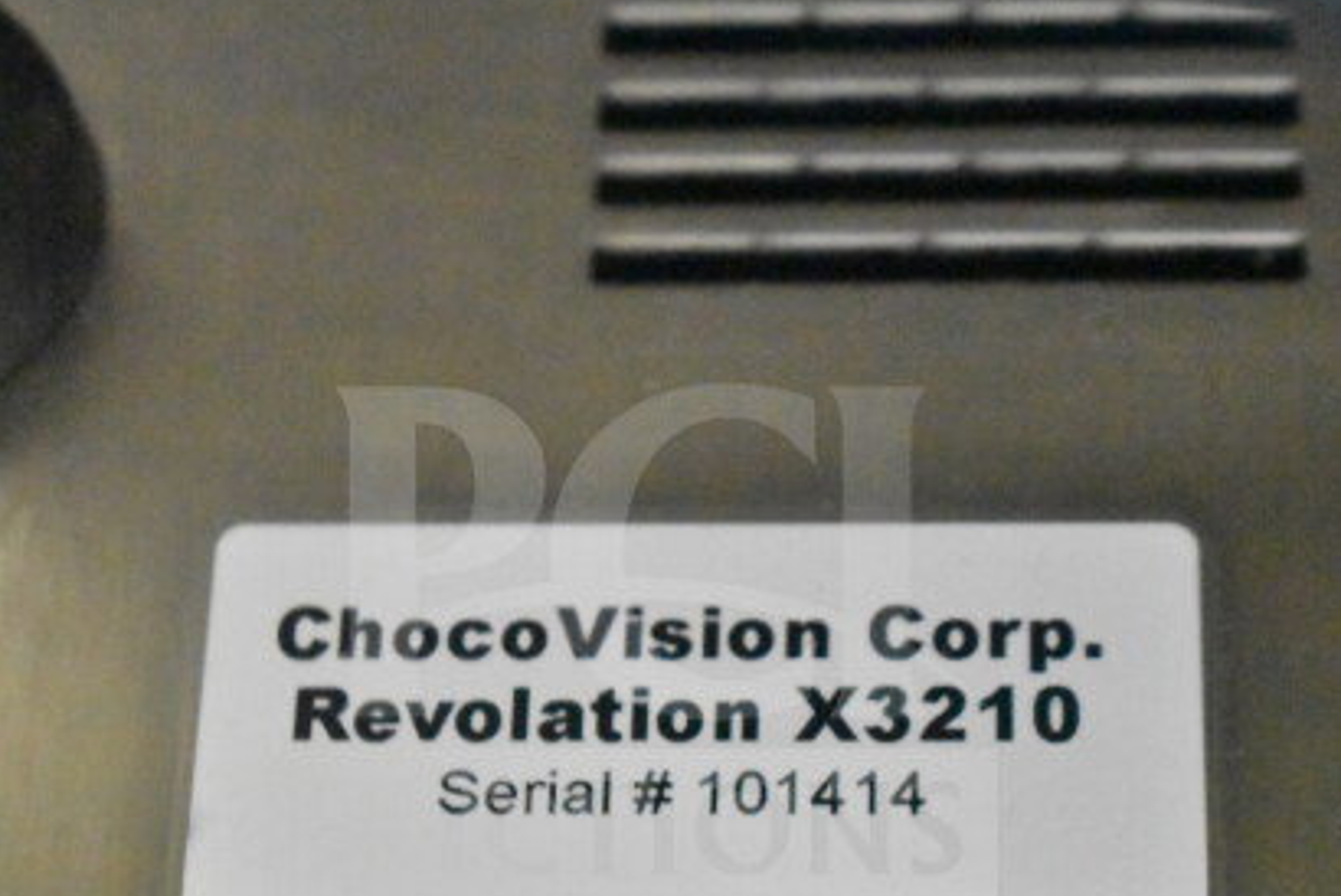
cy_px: 646
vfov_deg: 11.2
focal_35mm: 123
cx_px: 628
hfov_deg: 16.7
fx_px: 4575
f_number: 5.6
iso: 25600
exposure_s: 1/30
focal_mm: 55
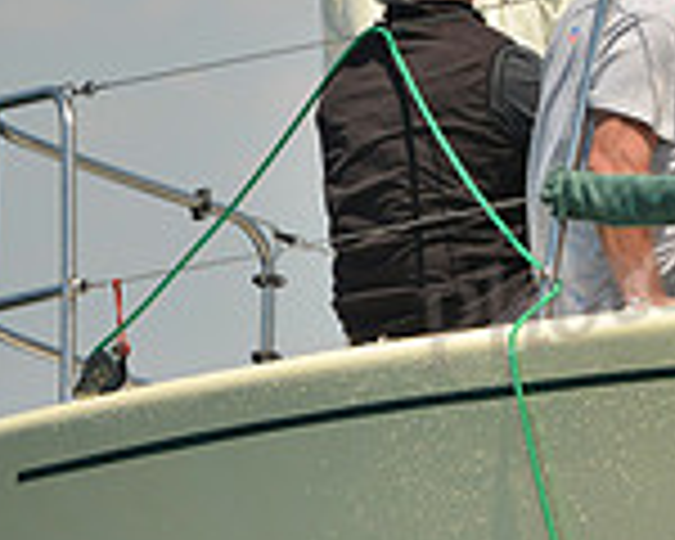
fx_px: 20317
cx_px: 1287
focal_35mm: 1017
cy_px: -38
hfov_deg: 1.9
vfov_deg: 1.5
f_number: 7.1
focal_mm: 280
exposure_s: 1/1250
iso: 280
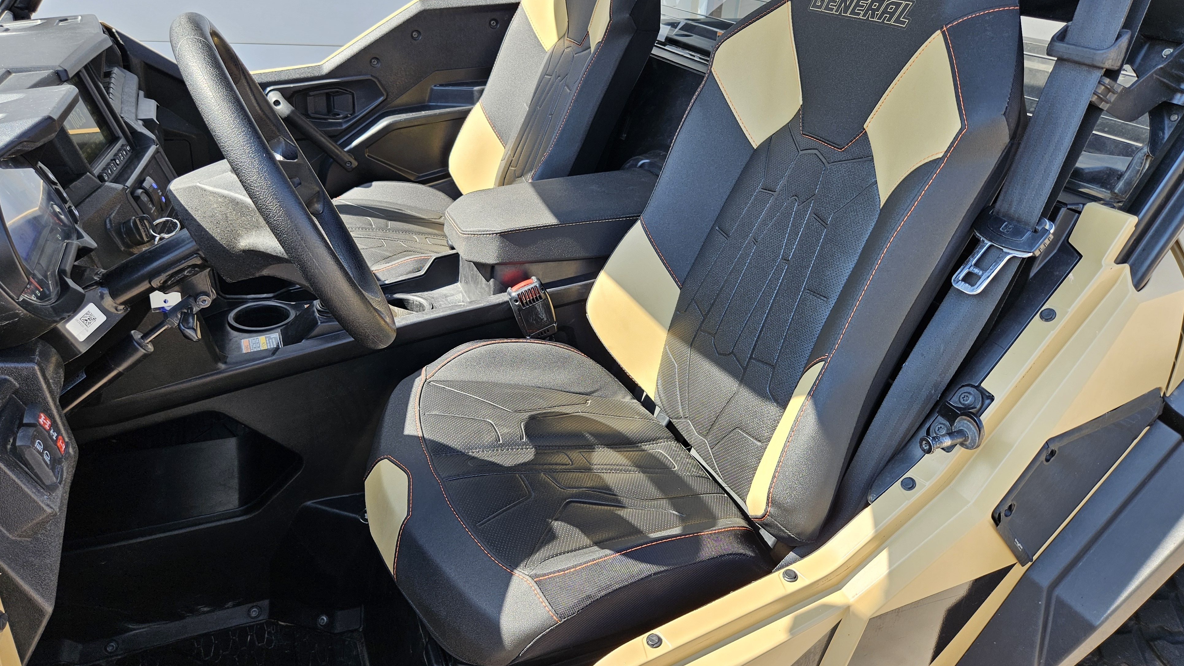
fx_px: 816
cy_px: 256
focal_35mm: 26
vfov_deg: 44.1
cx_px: 584
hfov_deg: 71.9
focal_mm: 5.4
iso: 25
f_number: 1.8
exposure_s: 1/307
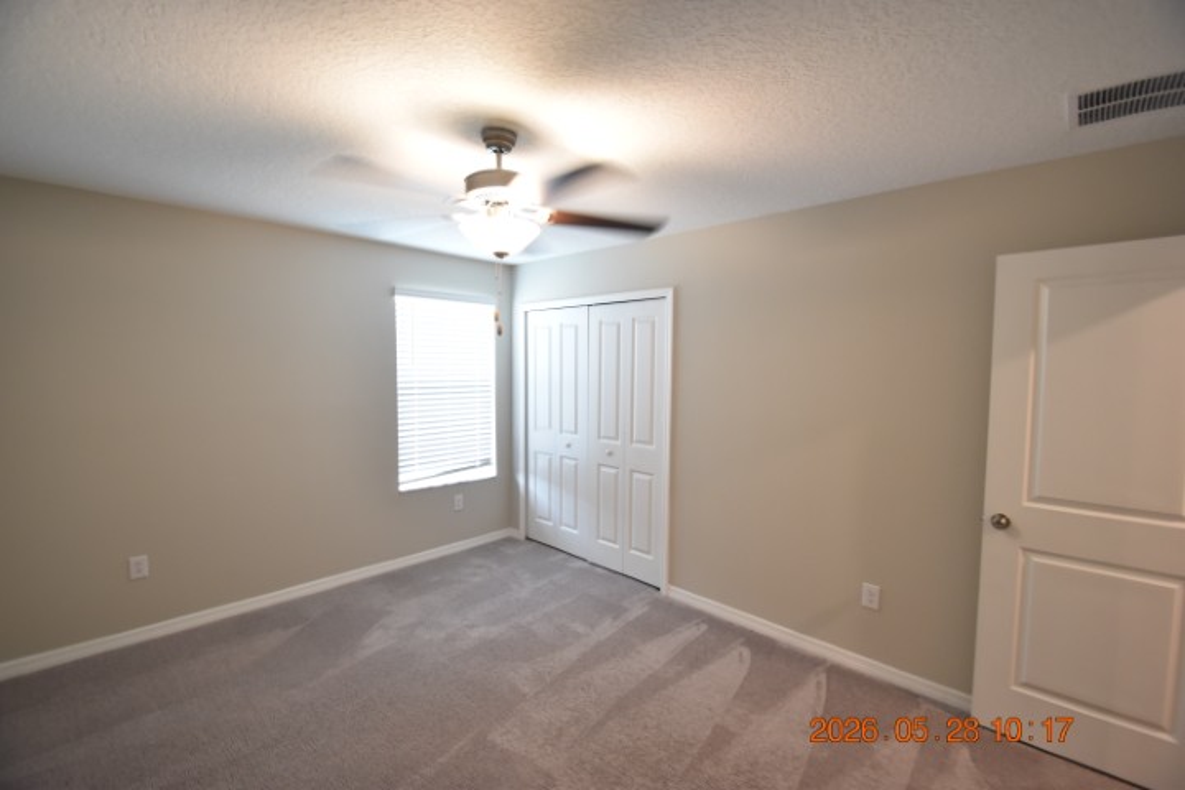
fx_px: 494
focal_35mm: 15
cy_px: 395
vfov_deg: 77.3
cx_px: 592
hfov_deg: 100.4
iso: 800
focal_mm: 10
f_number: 3.5
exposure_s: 1/45
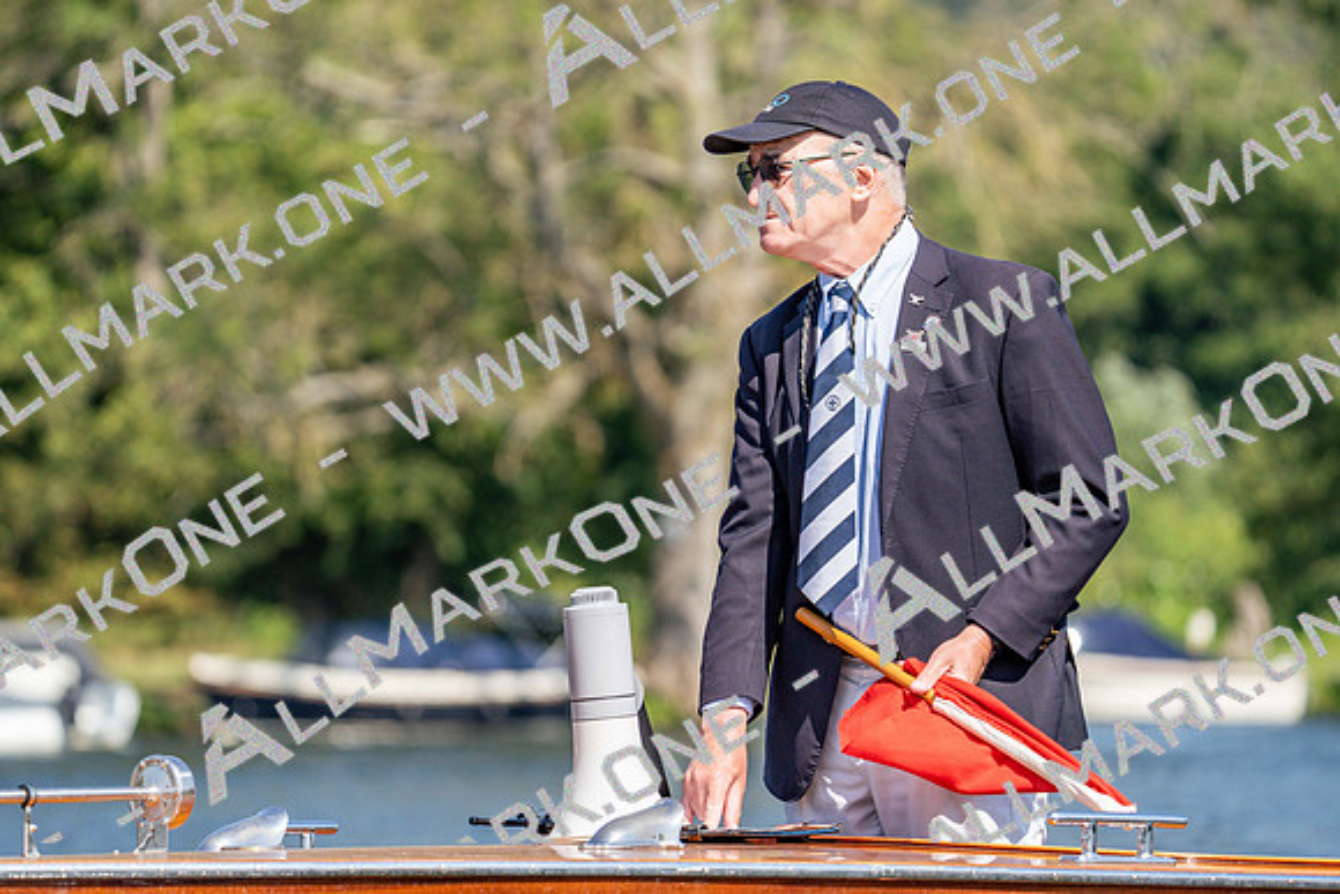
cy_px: 447
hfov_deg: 7.0
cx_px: 670
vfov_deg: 4.7
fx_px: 10983
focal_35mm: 295
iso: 400
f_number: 5.6
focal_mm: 295
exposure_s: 1/2000
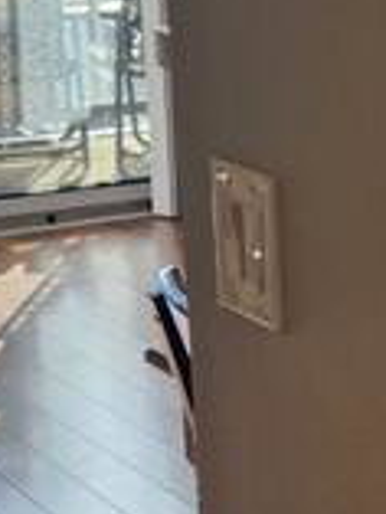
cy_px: 82
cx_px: 1237
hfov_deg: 8.1
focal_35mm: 150
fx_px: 2227
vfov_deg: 13.1
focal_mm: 5.4
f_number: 1.8
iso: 50
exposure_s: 1/120
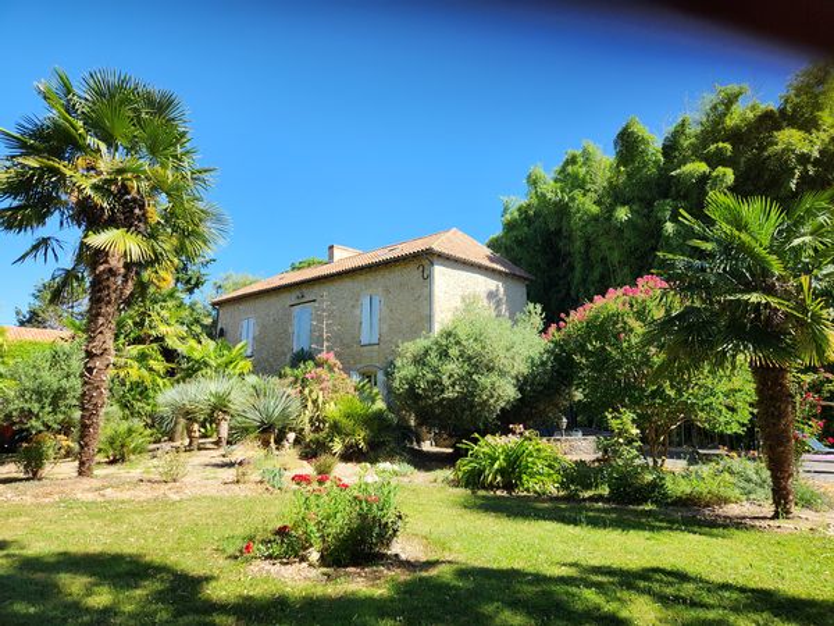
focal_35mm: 23
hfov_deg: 73.9
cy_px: 313
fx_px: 554
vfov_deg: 58.9
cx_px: 417
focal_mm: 5.4
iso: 20
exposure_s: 1/688
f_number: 1.8
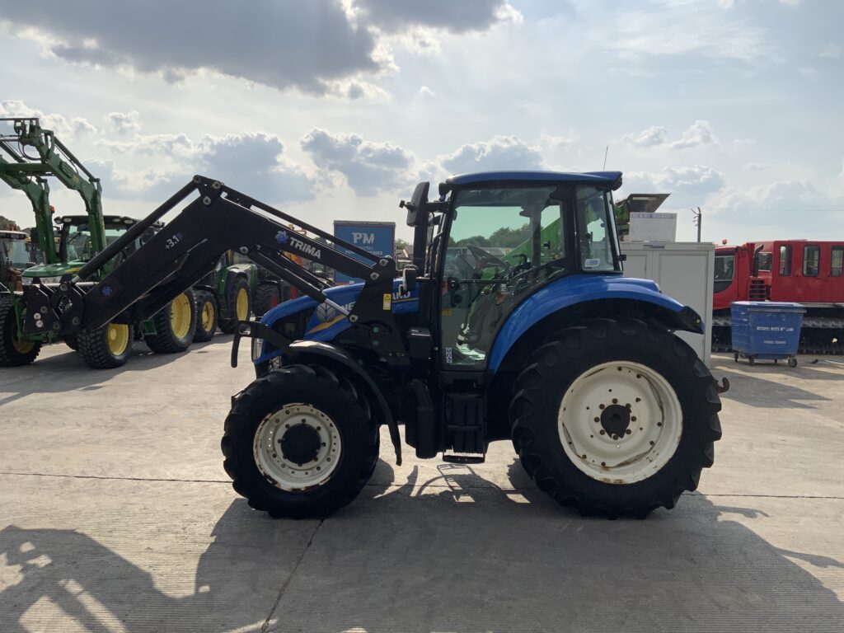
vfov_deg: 48.2
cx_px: 422
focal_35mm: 29
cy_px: 316
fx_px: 707
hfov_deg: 61.7
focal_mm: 3
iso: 20
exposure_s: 1/4405
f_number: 1.8
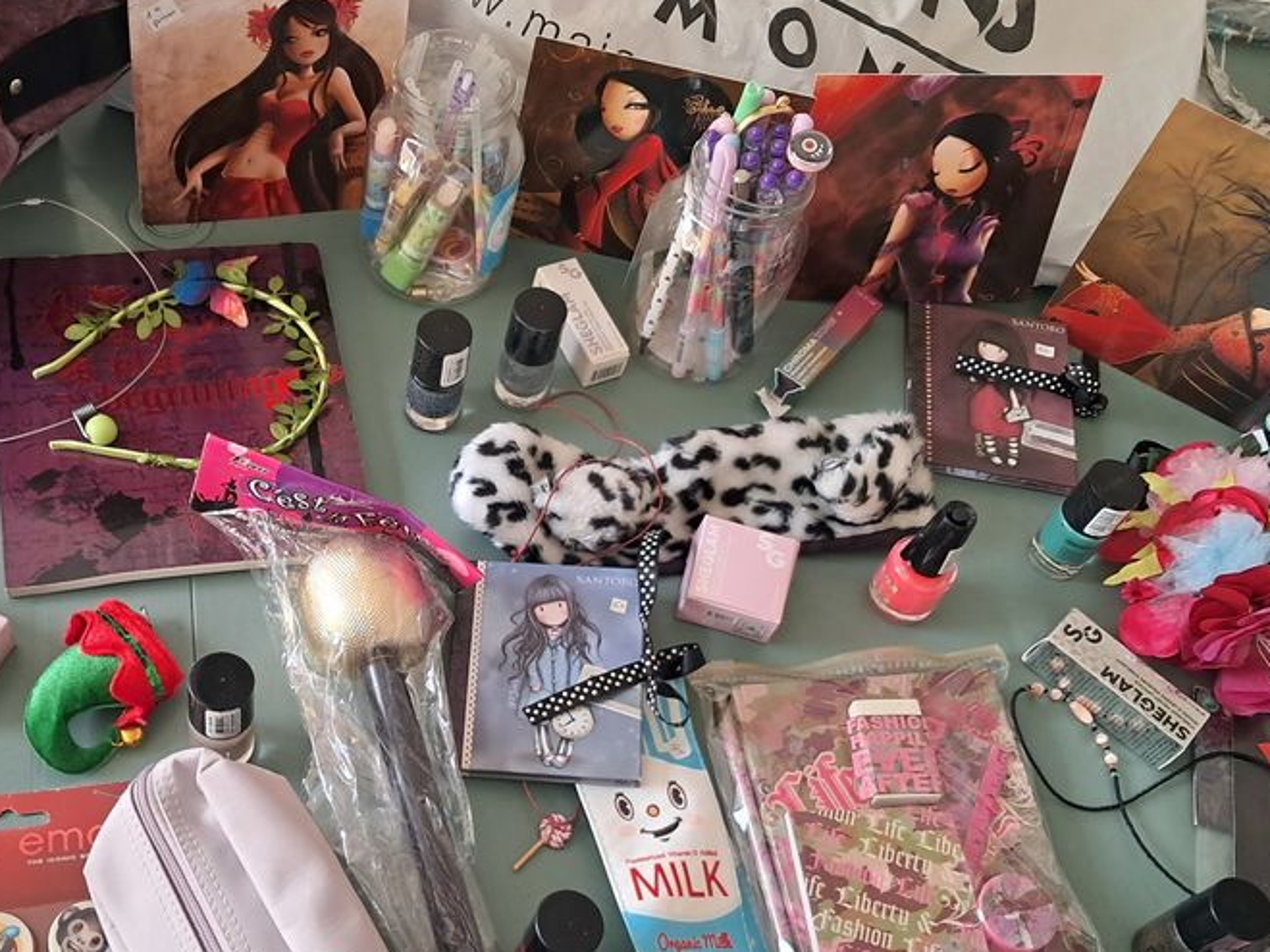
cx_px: 459
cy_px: 607
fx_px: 1504
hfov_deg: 45.3
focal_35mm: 41
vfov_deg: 34.9
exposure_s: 1/50
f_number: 1.8
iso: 125
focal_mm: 4
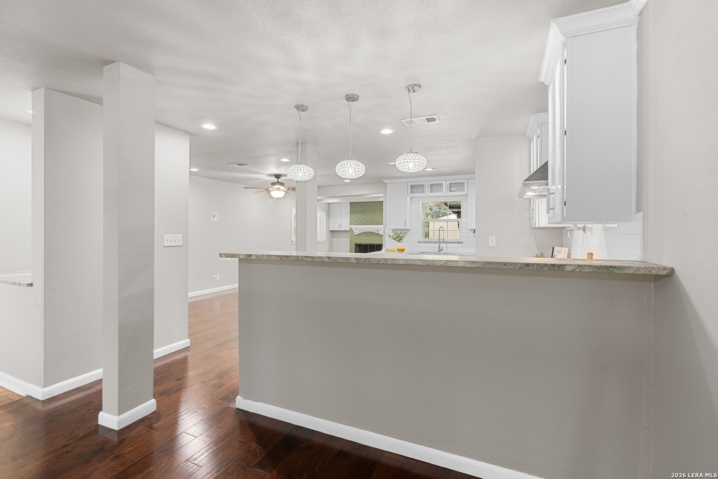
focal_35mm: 16
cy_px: 240
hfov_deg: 96.7
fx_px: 319
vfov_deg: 73.7
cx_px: 359
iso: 320
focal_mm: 16
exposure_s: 1/1.67
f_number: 7.1
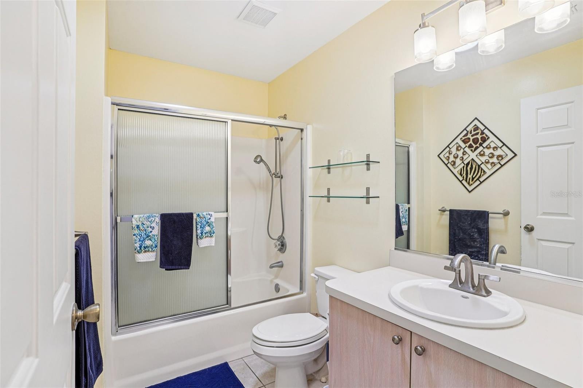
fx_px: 275
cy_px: 194
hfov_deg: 93.3
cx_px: 292
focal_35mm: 17
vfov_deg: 70.4
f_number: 8
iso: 100
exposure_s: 1/5
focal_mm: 17
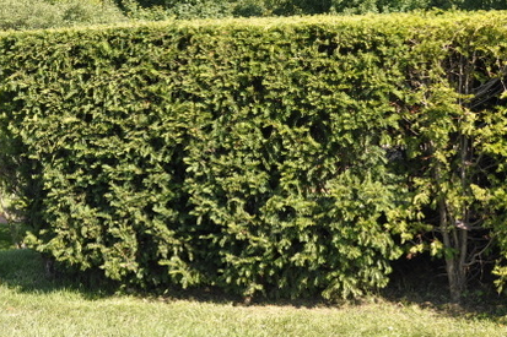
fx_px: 858
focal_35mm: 61
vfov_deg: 22.0
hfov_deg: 32.8
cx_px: 296
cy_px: 77
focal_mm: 21
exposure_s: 1/200
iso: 200
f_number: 7.1
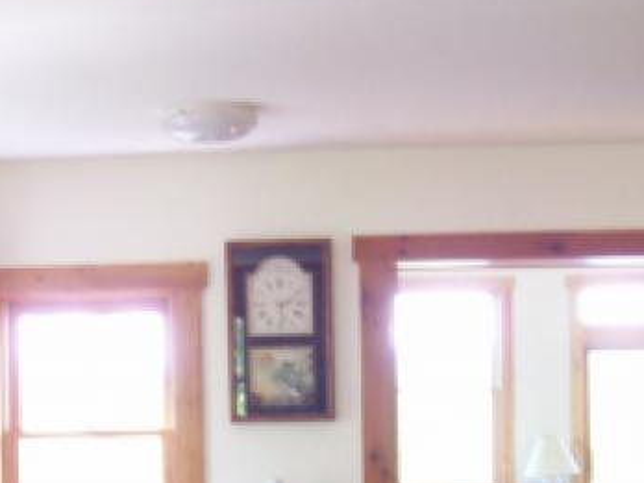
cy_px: 510
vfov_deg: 14.5
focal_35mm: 100
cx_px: 142
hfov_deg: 19.5
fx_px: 1860
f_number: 2.7
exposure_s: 1/10.5
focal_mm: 5.6
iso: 160
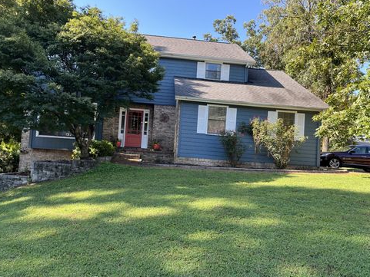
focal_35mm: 27
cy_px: 138
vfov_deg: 51.4
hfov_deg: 65.3
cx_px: 182
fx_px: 289
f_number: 1.6
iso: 50
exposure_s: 1/375
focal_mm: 5.1
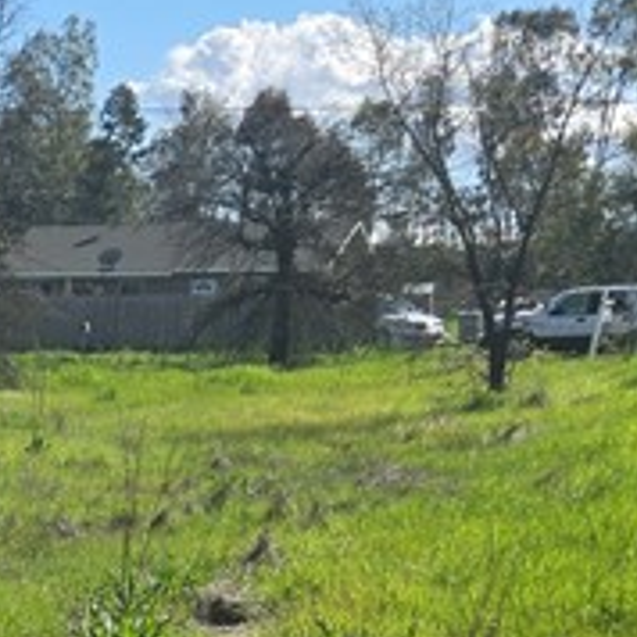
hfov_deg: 13.8
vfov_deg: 13.9
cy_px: 984
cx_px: -390
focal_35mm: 117
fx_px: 2436
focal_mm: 5.4
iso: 25
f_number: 1.8
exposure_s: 1/1894
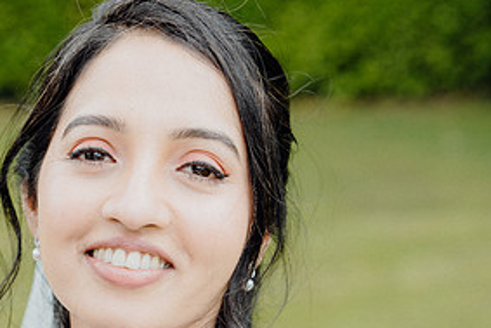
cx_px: 73
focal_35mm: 129
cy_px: 324
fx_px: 1760
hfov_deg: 15.7
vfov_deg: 10.6
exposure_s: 1/250
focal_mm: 63
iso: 125
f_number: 3.5
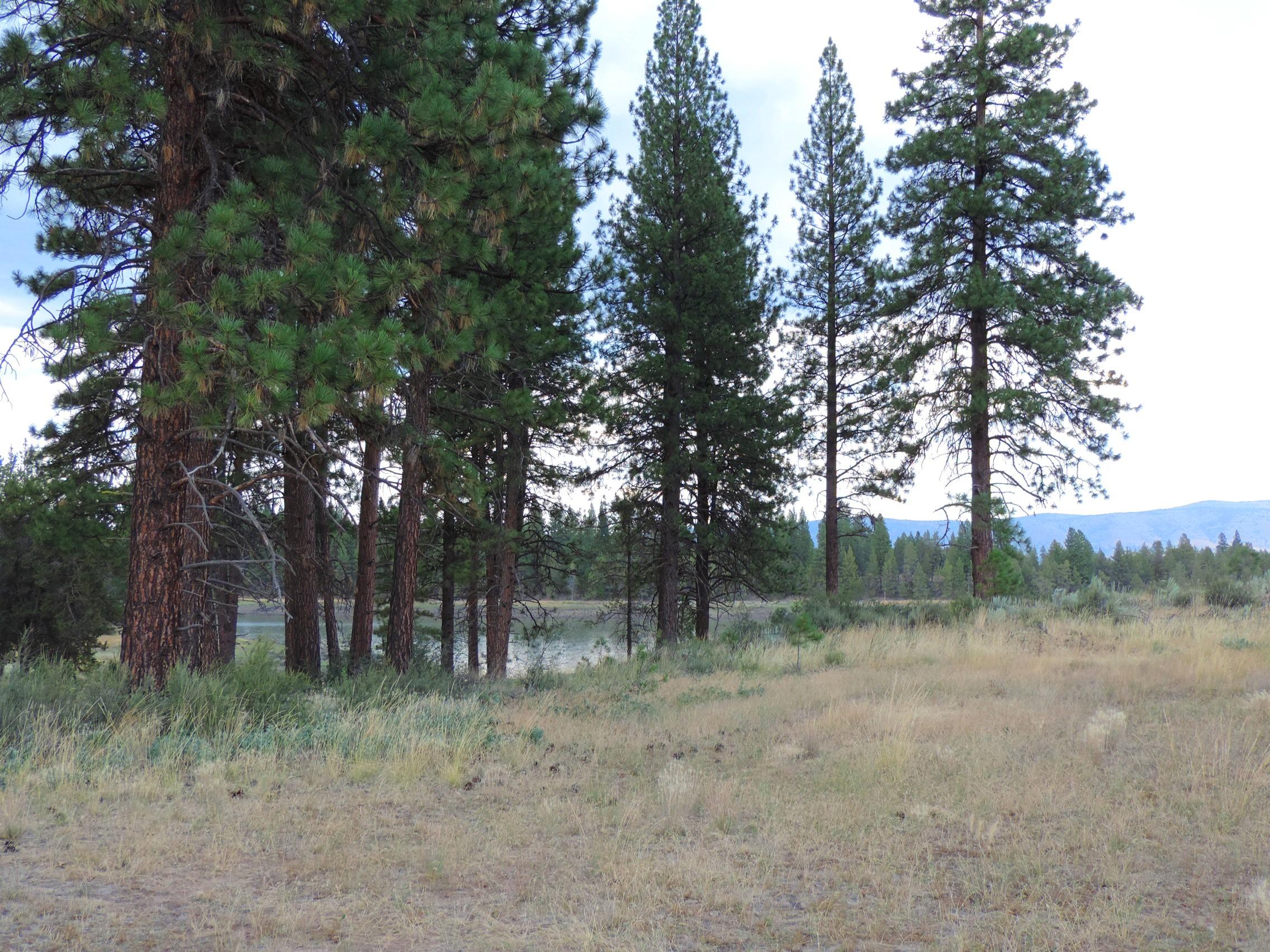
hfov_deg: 46.8
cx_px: 635
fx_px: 1468
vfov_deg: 36.0
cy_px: 476
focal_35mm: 40
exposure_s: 1/100
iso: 80
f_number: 3.3
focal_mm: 7.1
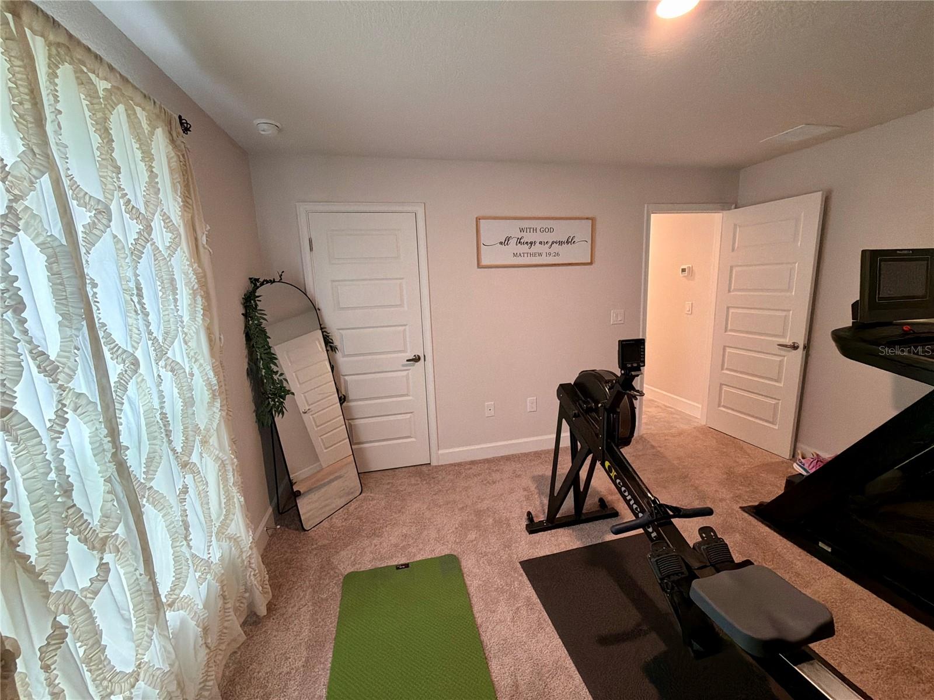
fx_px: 378
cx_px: 467
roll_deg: +1.9
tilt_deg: -10.5
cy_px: 350
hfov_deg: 102.1
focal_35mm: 14
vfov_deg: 85.7
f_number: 2.2
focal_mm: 2.22
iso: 200
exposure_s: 1/60
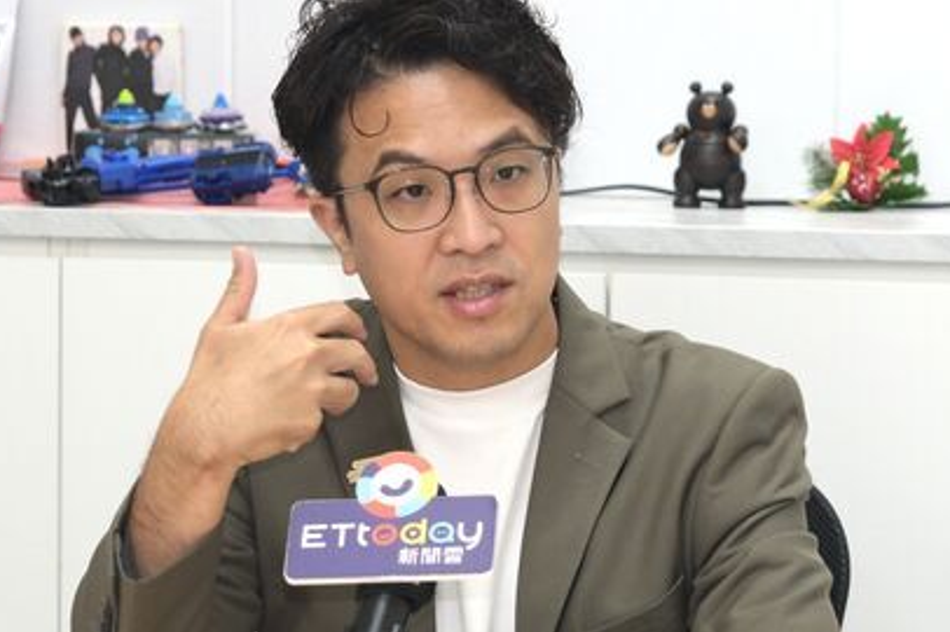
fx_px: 2769
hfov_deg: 19.5
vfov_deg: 13.0
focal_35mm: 105
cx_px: 484
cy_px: 351
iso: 1250
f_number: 2.8
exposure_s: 1/200
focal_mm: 47
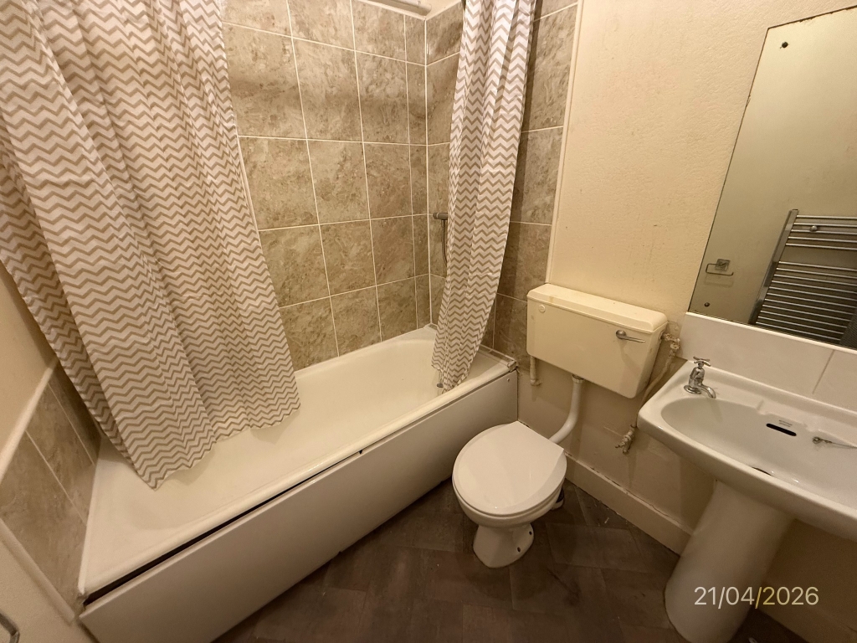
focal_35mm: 14
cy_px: 322
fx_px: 347
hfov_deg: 102.1
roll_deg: +1.8
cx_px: 428
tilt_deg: -22.1
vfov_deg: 85.7
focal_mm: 2.22
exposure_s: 1/50
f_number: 2.2
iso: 500
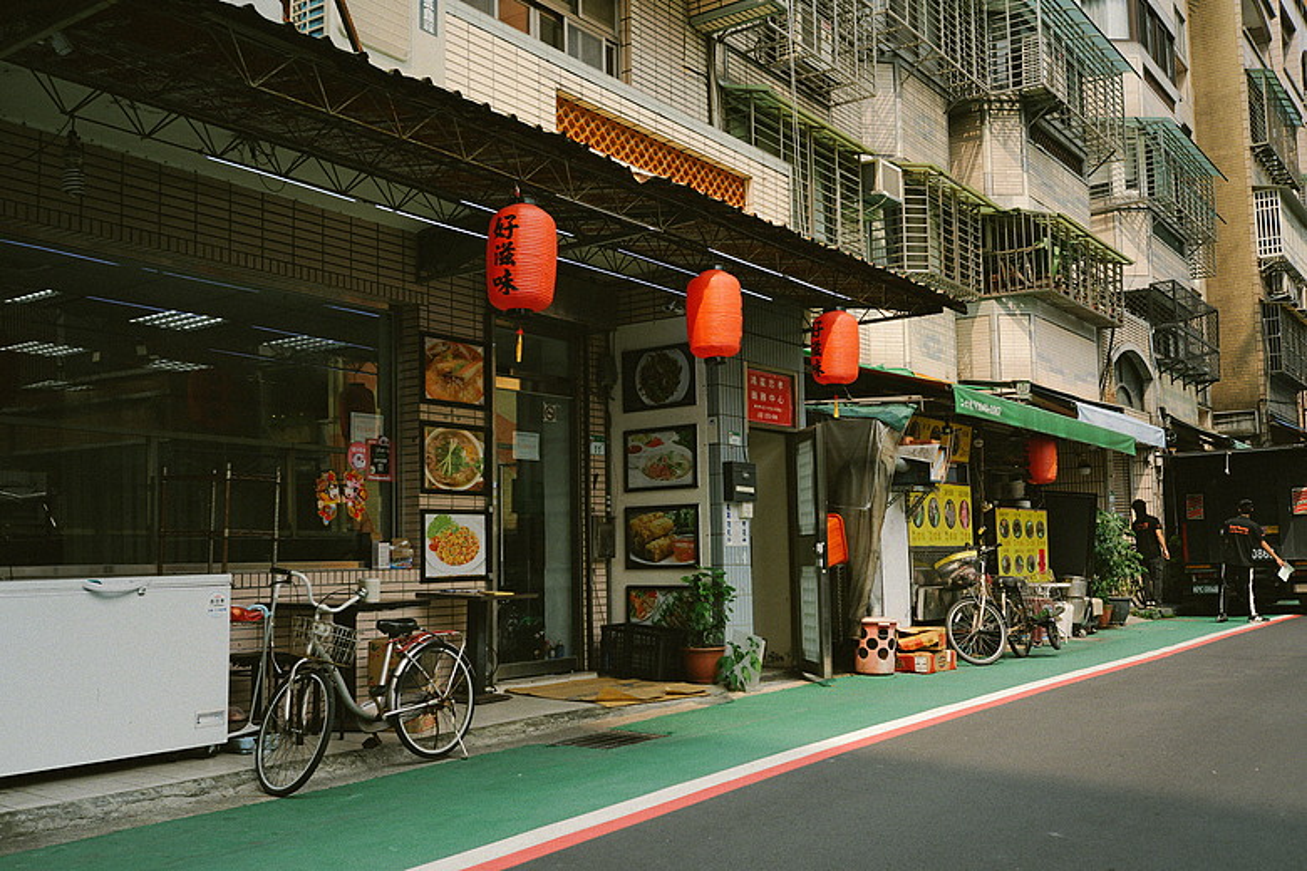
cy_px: 436
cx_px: 654
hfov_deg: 54.4
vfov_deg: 37.9
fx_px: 1271
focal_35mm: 35
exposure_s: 1/200
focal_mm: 35
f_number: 3.5
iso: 50
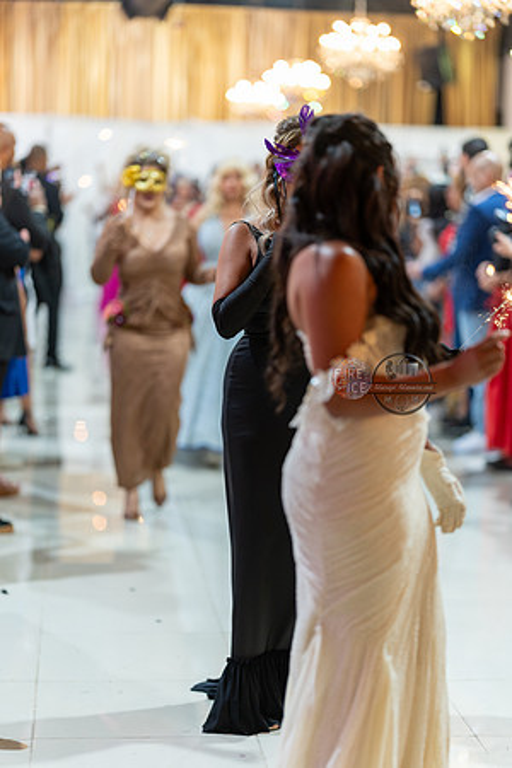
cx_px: 256
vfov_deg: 23.9
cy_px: 384
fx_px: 1813
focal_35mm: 85
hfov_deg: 16.1
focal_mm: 85
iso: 320
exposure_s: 1/160
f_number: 1.4
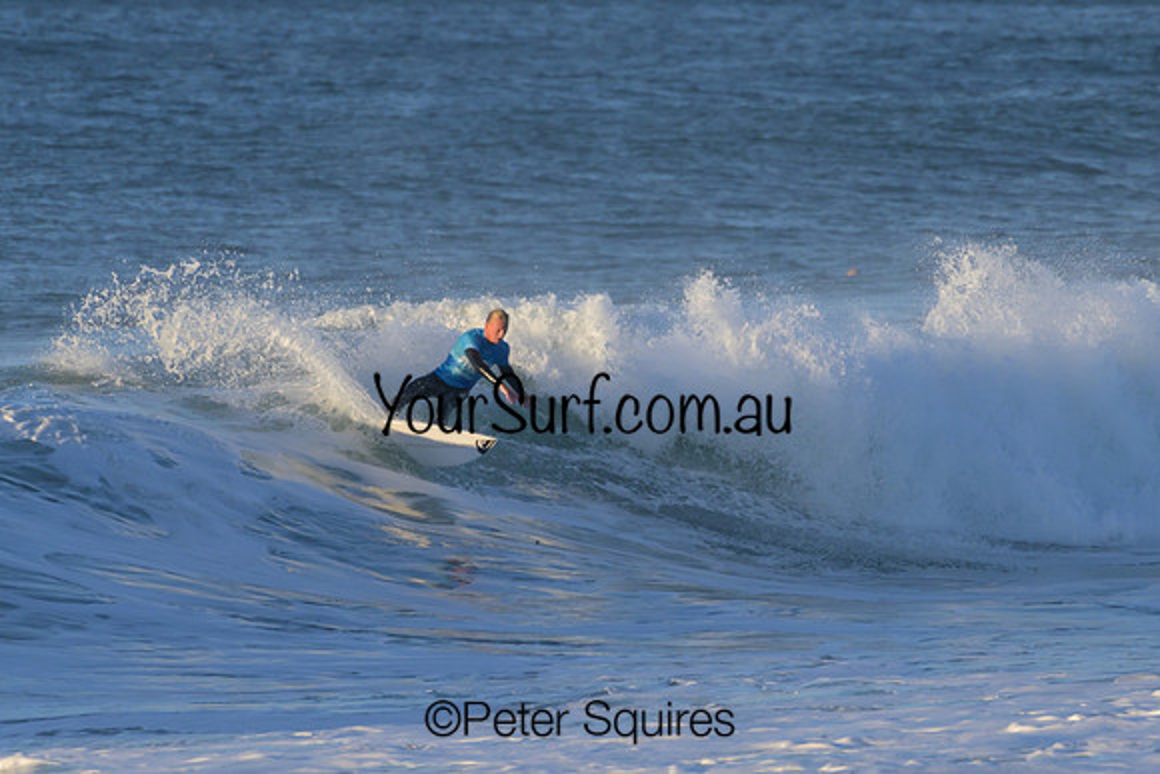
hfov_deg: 2.1
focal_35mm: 1000
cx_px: 580
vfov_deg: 1.4
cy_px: 387
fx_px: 32228
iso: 2000
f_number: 11
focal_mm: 1000
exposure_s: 1/1600
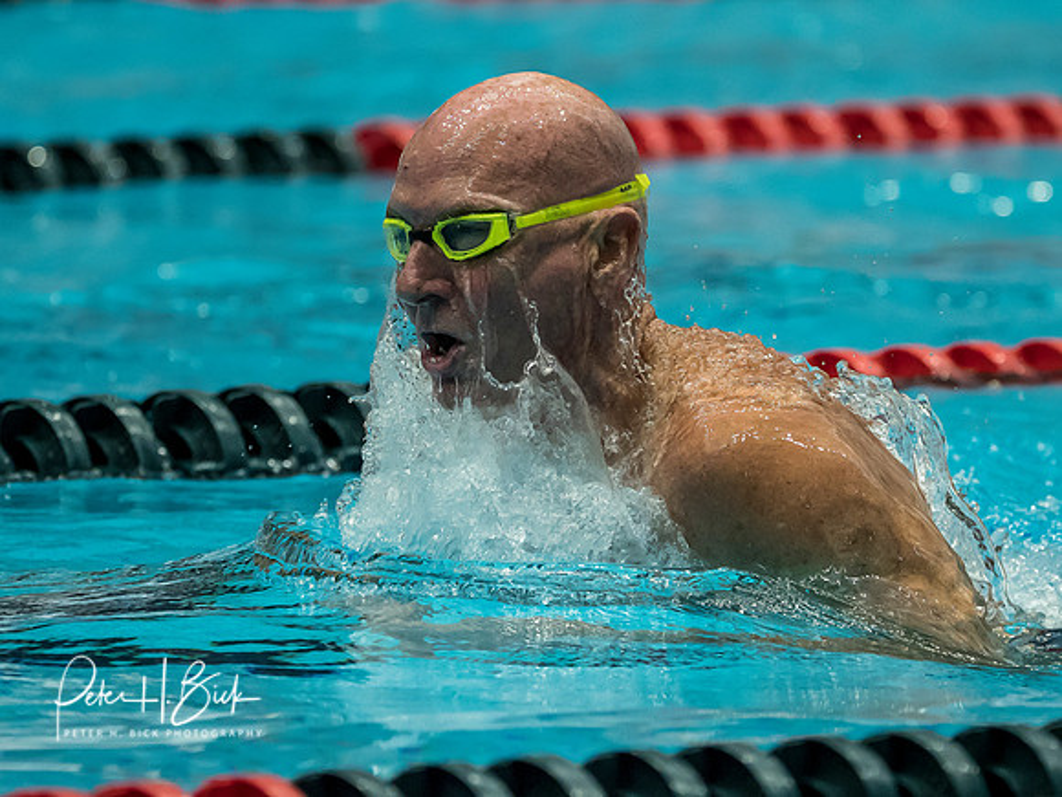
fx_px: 18427
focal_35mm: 601
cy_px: 325
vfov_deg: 2.5
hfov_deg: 3.3
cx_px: 619
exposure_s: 1/1000
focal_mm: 200
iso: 2500
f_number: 2.8
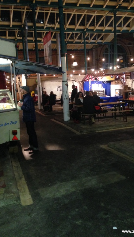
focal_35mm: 37
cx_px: 72
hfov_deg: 32.0
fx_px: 234
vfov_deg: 54.0
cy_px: 117
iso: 320
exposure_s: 1/20
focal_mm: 4.12
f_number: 2.4
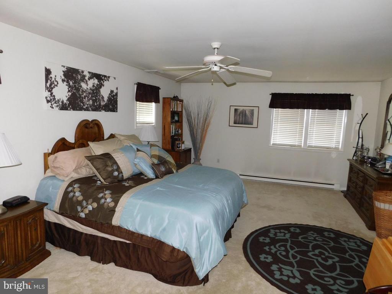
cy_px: 147
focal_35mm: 23
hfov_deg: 73.9
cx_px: 196
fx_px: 260
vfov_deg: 58.9
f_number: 3
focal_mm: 4
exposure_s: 1/30
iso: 200
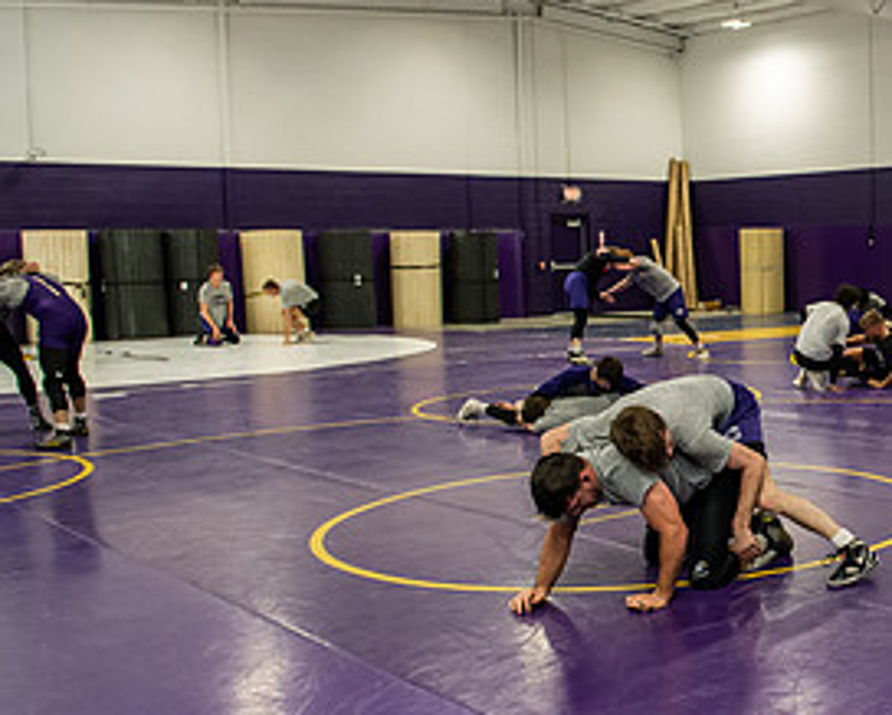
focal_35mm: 48
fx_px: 1268
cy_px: 362
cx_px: 918
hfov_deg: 34.7
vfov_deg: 31.5
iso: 2000
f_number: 4
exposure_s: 1/250
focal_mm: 24
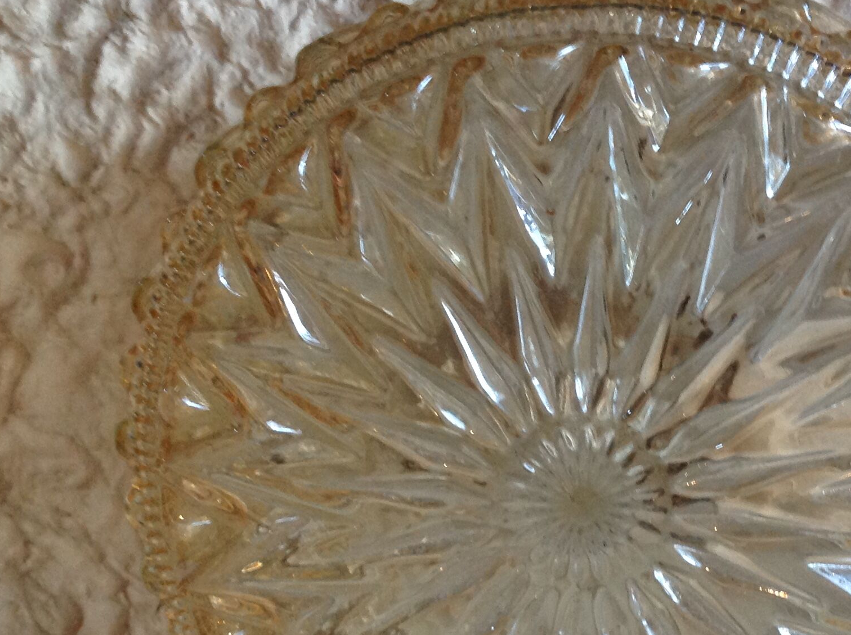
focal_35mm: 60
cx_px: 600
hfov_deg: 31.8
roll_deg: +2.2
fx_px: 1473
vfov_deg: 24.2
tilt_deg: -17.1
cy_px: 452
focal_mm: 4.28
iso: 160
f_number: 2.4
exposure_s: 1/15
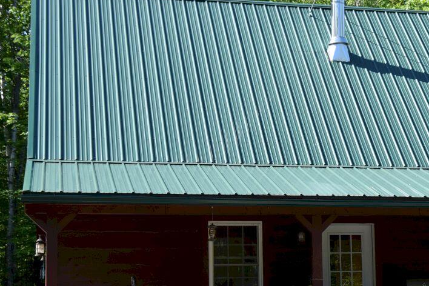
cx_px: 391
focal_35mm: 89
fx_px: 1061
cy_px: 221
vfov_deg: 15.3
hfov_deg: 22.3
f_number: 8
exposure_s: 1/250
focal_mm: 28
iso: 200
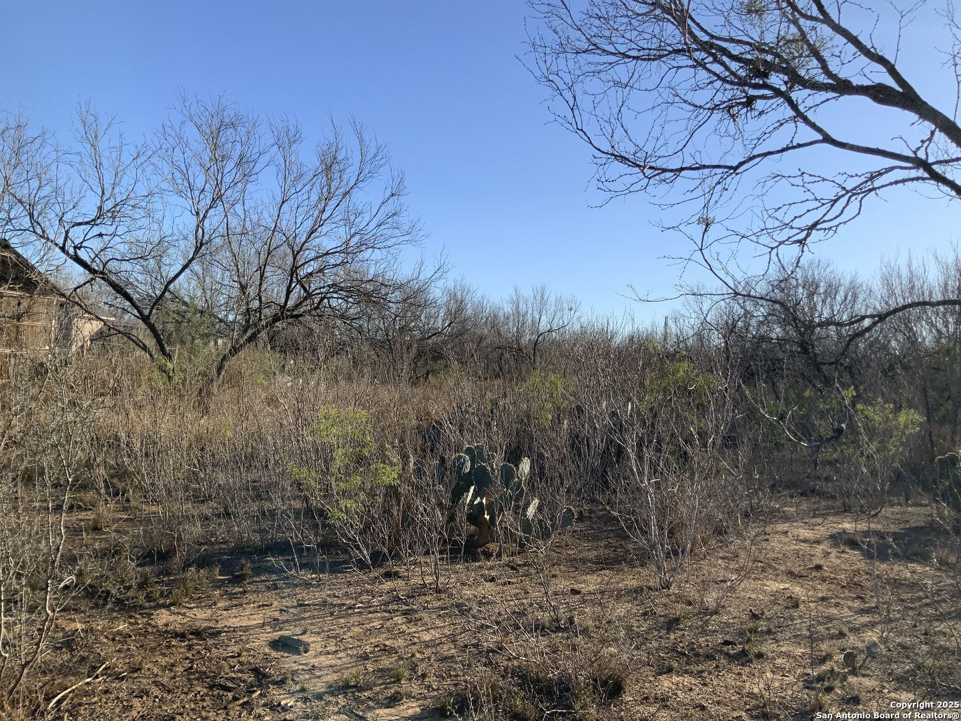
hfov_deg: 61.7
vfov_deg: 48.2
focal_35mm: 29
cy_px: 360
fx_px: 805
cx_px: 480
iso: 16
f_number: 1.8
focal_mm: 3
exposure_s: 1/1377
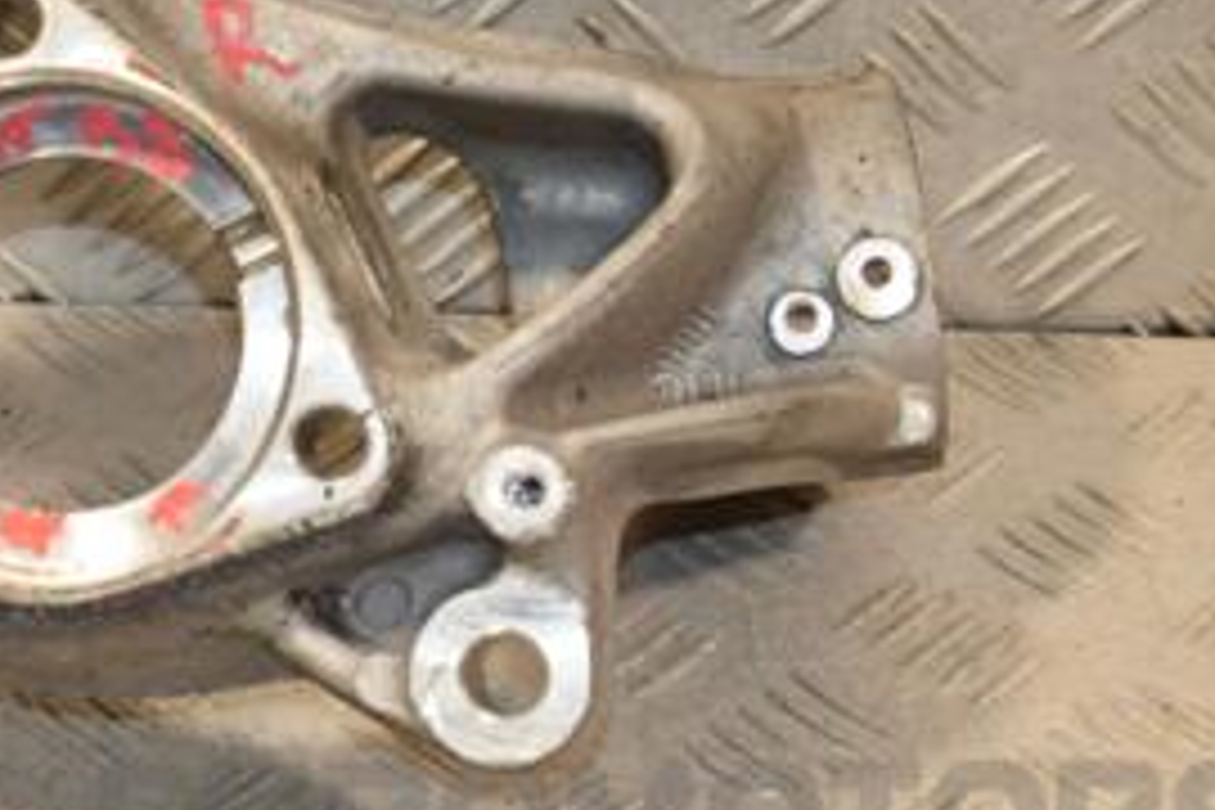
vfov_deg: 8.6
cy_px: 230
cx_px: 14
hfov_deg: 12.7
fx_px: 5400
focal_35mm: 160
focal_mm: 48
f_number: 7.1
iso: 800
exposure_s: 1/160
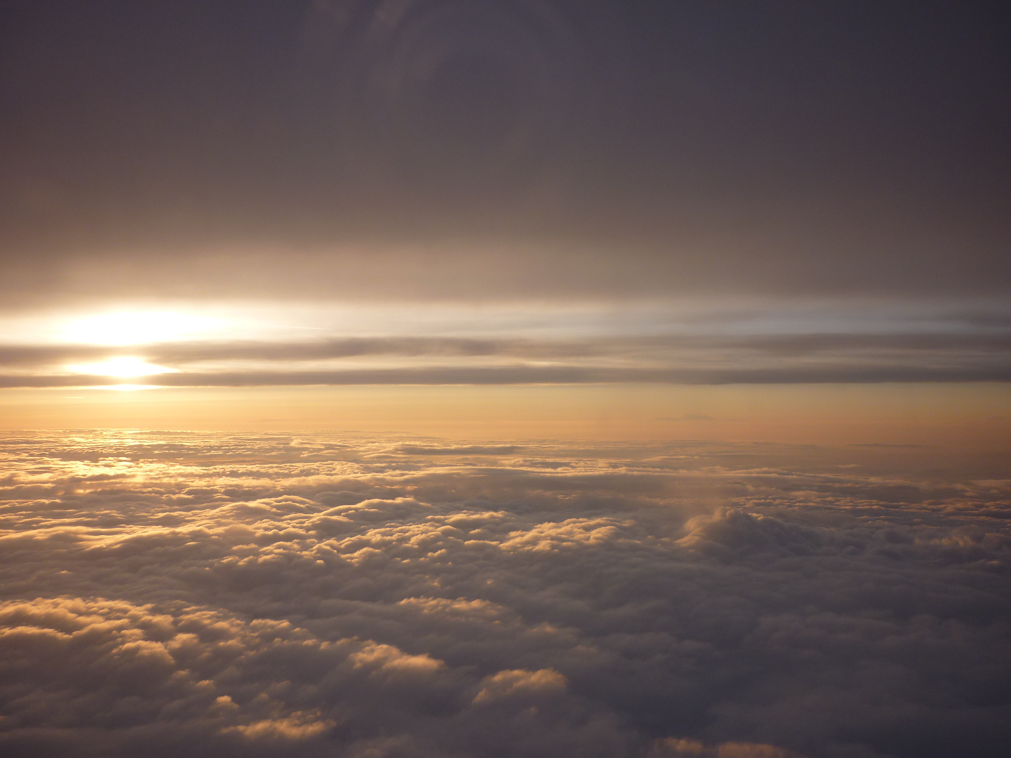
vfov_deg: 42.9
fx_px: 964
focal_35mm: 33
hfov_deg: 55.4
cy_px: 379
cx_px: 506
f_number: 2.8
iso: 80
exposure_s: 1/640
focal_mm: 5.5
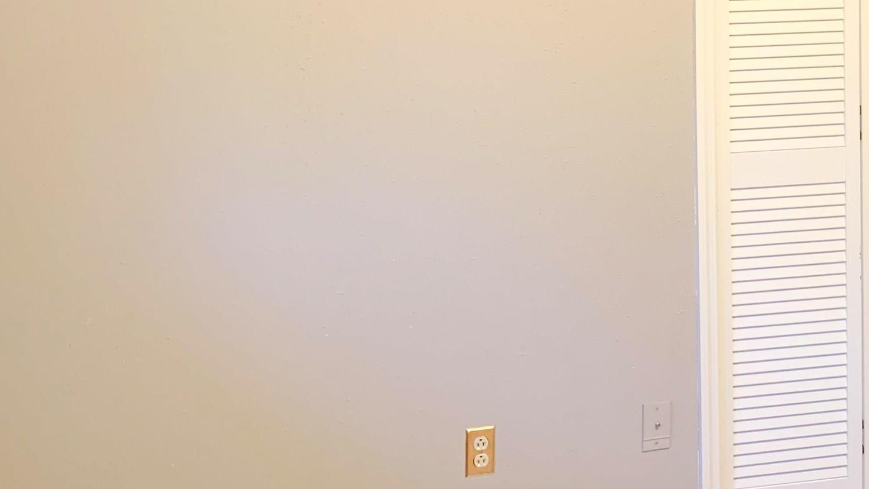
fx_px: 1337
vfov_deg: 20.2
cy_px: 20
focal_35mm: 58
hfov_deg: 35.6
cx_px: 599
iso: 320
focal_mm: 4.25
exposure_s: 1/60
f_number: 1.8
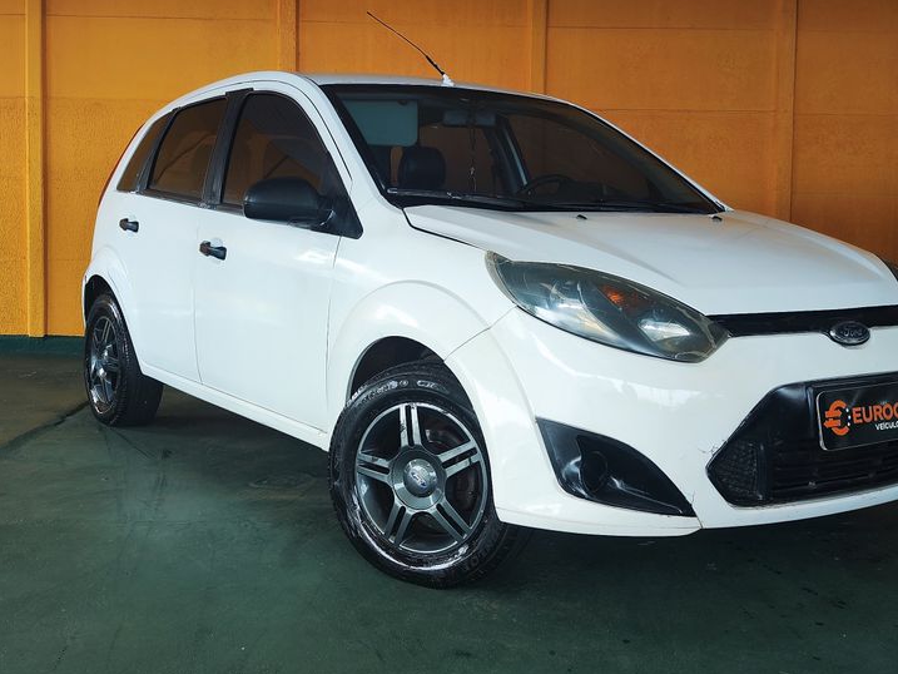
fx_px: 675
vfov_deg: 53.1
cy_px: 319
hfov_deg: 67.2
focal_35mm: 26
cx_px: 423
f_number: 1.69
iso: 90
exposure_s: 1/120
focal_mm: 7.01
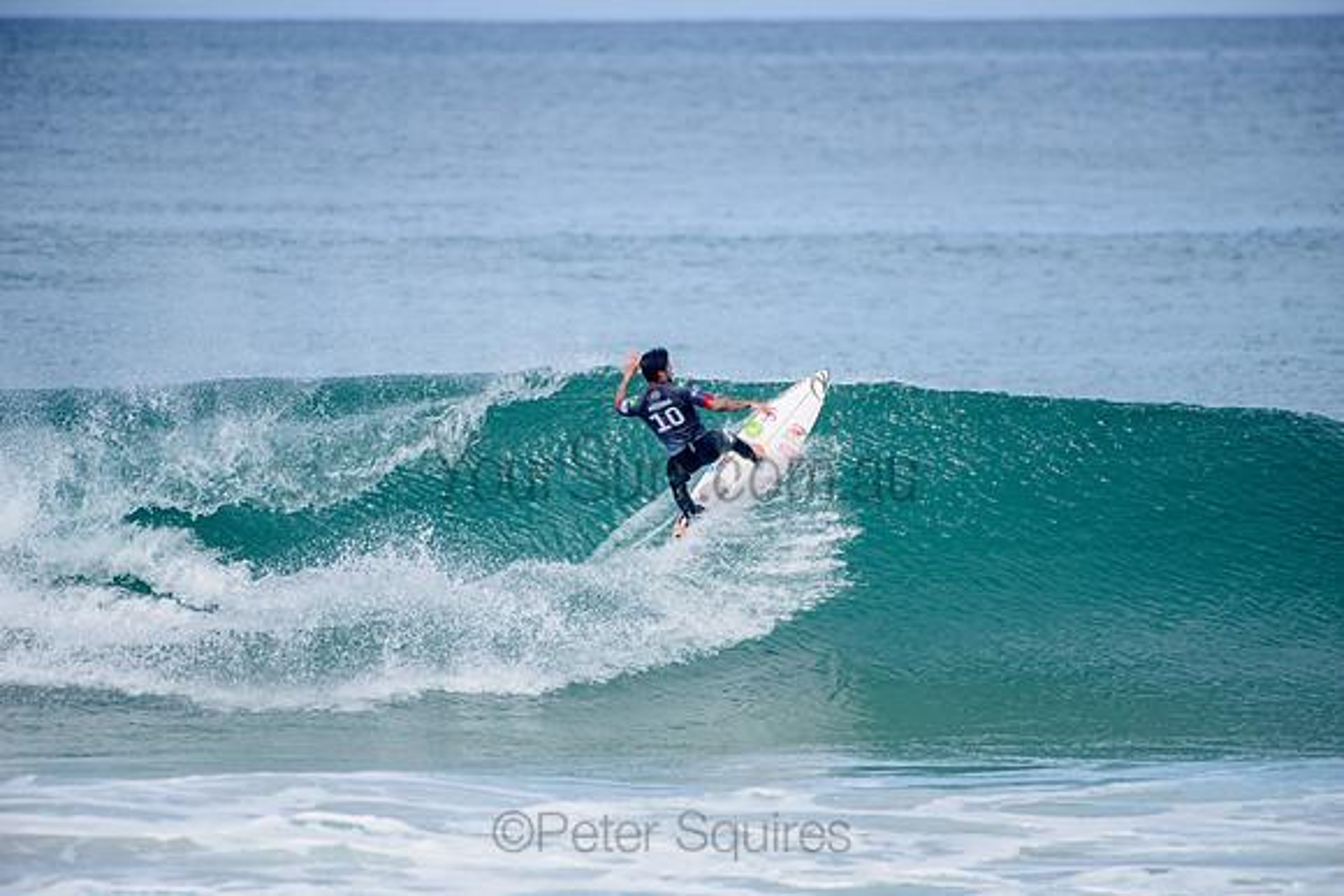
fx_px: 18670
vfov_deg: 2.8
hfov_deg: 4.1
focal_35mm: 500
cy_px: 448
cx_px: 672
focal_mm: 500
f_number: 5.6
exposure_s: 1/2000
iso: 250
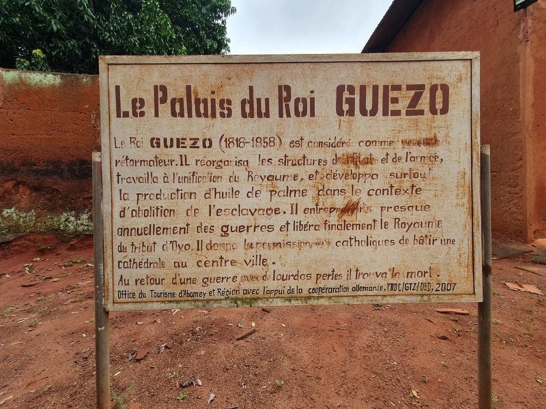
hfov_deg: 106.2
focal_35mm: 13
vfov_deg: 89.9
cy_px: 204
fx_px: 205
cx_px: 273
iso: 50
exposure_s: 1/147
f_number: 2.2
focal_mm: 1.8
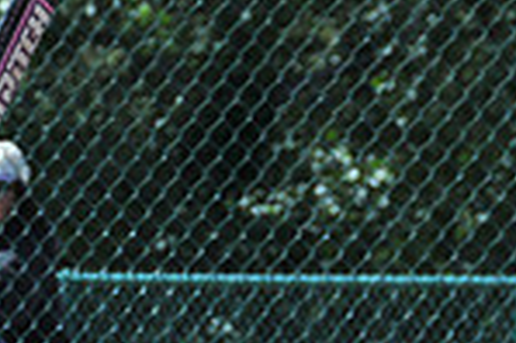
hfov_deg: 4.3
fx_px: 6844
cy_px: 549
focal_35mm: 478
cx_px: -374
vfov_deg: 2.9
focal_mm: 82
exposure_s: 1/250
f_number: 8
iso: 200
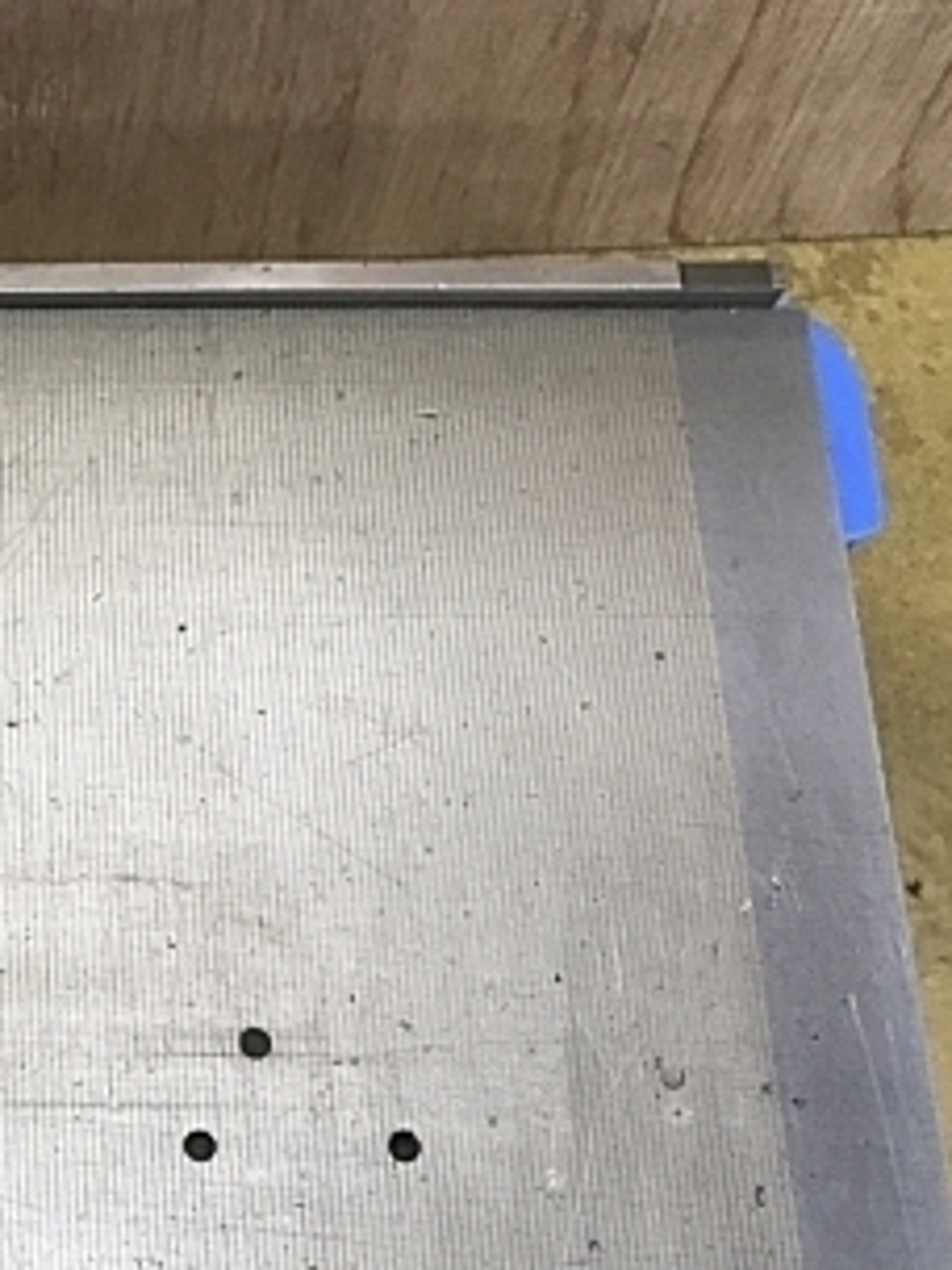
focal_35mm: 59
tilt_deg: -73.3
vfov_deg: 32.4
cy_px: 852
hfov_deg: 22.6
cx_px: -230
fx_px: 2163
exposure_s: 1/30
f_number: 1.8
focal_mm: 3.99
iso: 40
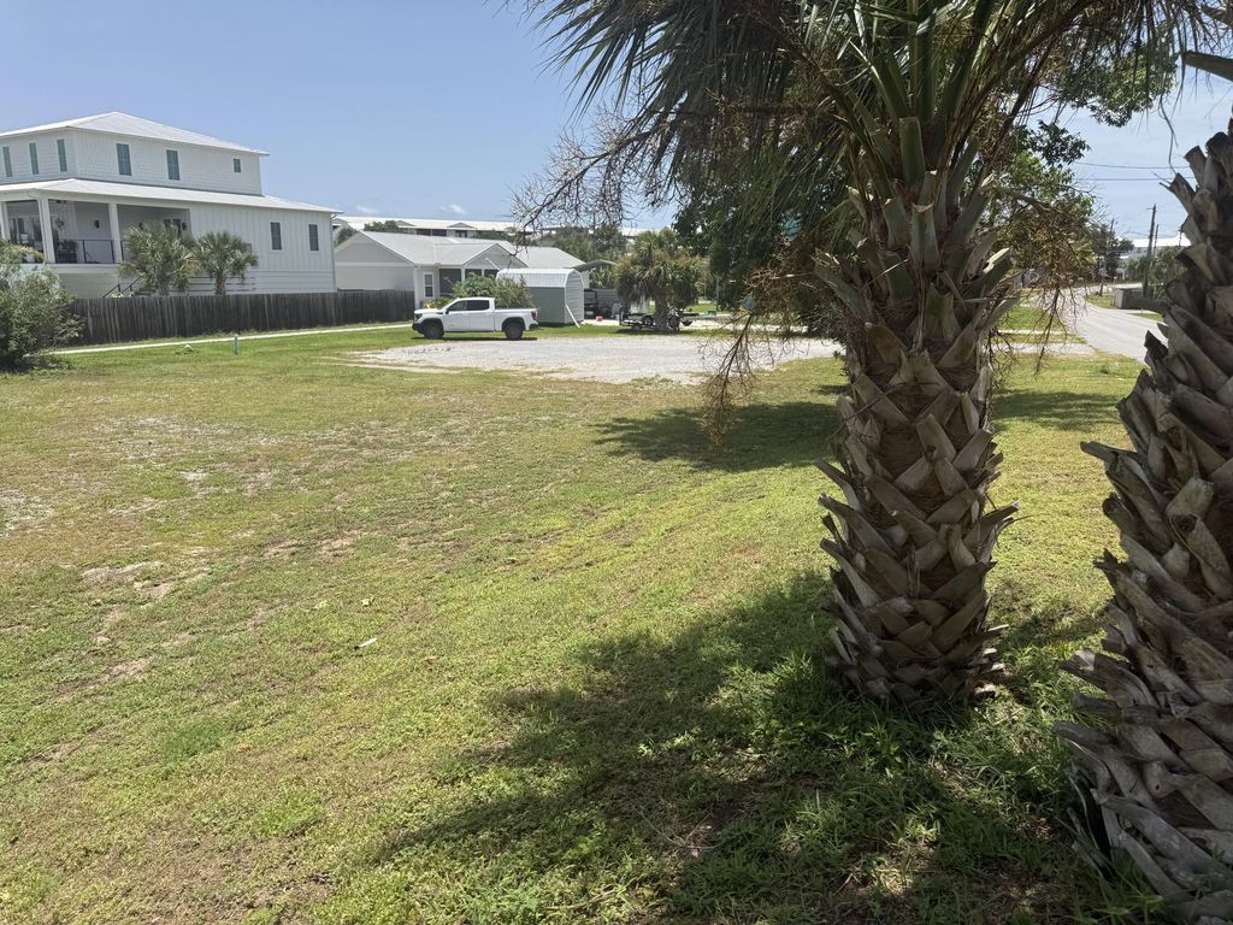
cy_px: 462
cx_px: 616
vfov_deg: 56.8
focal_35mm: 24
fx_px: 855
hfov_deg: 71.6
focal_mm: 6.76
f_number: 1.78
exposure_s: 1/3759
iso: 80
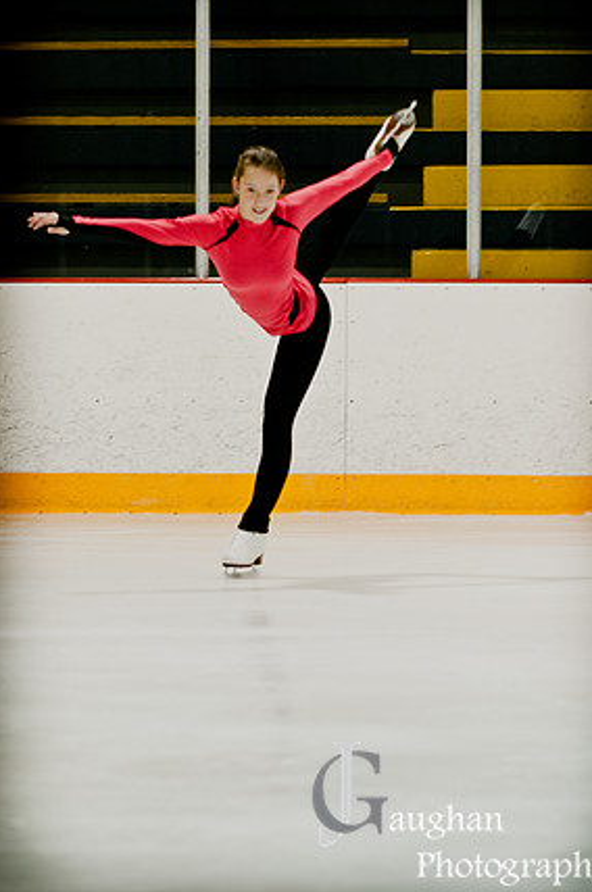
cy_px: 427
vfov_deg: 10.1
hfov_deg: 6.7
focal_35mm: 205
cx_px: 310
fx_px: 5073
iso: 800
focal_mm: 130
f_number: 2.8
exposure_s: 1/125
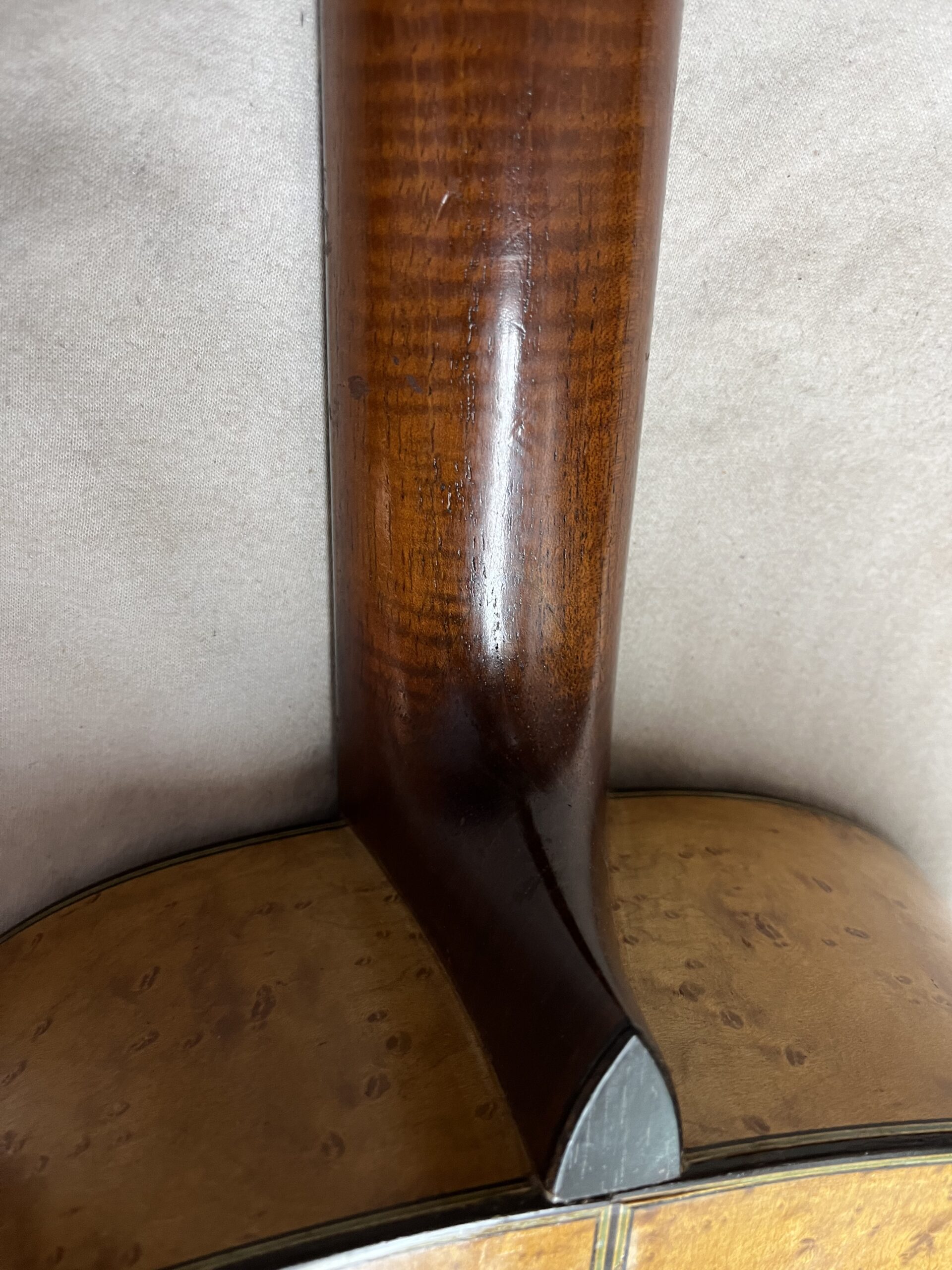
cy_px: 635
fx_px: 953
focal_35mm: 26
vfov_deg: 67.3
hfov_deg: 53.1
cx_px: 476
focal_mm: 5.1
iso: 125
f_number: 1.6
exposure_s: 1/50
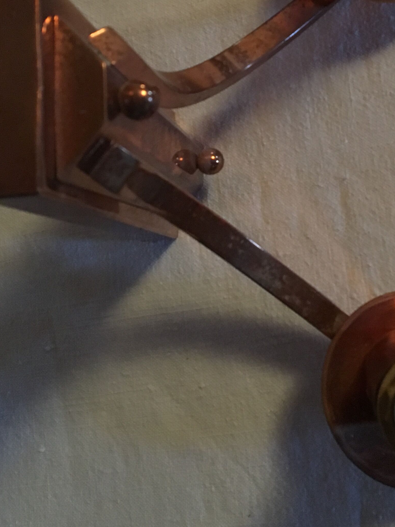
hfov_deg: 25.4
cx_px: 284
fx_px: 867
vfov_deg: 32.7
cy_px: 95
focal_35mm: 57
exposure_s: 1/20
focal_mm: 4.15
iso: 200
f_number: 2.2
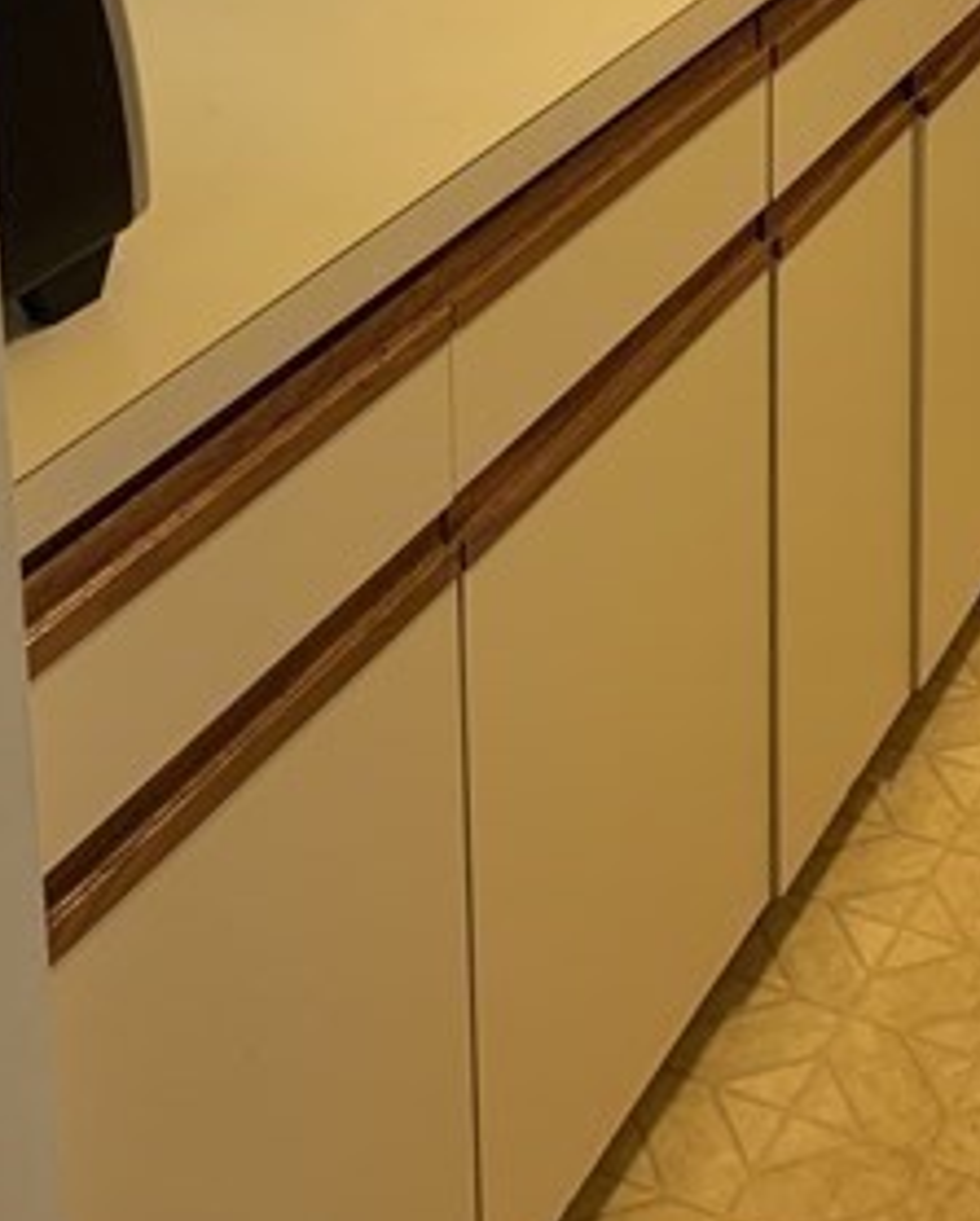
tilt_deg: -11.4
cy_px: -334
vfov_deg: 24.0
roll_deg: +0.1
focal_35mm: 70
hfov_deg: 21.7
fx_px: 2534
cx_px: 725
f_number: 1.8
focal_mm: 4.25
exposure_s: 1/60
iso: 160
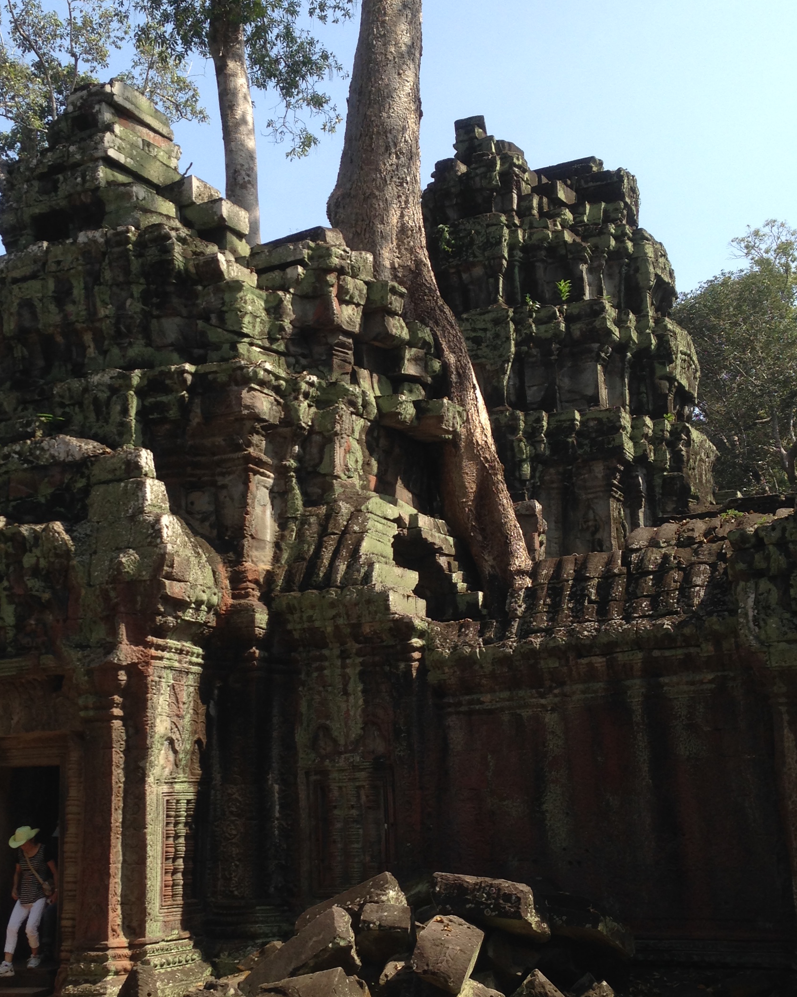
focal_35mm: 50
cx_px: 302
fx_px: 1474
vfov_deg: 37.3
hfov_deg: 30.1
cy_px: 516
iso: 50
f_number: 2.4
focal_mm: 4.12
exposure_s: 1/763
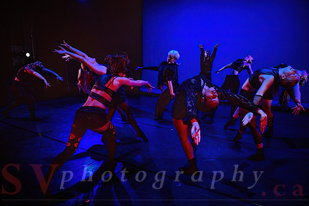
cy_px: 110
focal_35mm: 26
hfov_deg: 70.1
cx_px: 144
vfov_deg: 50.2
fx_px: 220
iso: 3200
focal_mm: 24
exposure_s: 1/300
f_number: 2.8
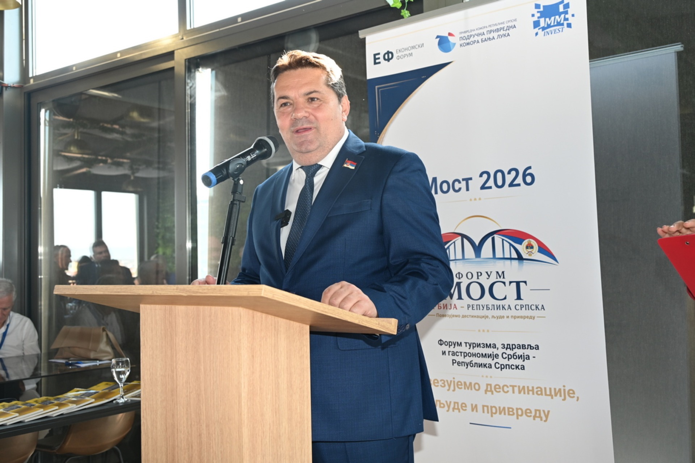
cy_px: 232
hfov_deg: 50.7
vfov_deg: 35.0
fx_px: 733
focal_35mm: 38
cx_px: 348
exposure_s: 1/60
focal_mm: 38
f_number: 5.6
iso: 500
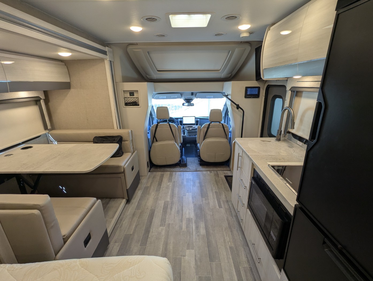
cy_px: 140
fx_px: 173
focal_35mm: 16
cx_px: 186
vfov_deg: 78.2
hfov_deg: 94.4
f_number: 2.2
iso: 69
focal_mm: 2.35
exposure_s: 1/62.7
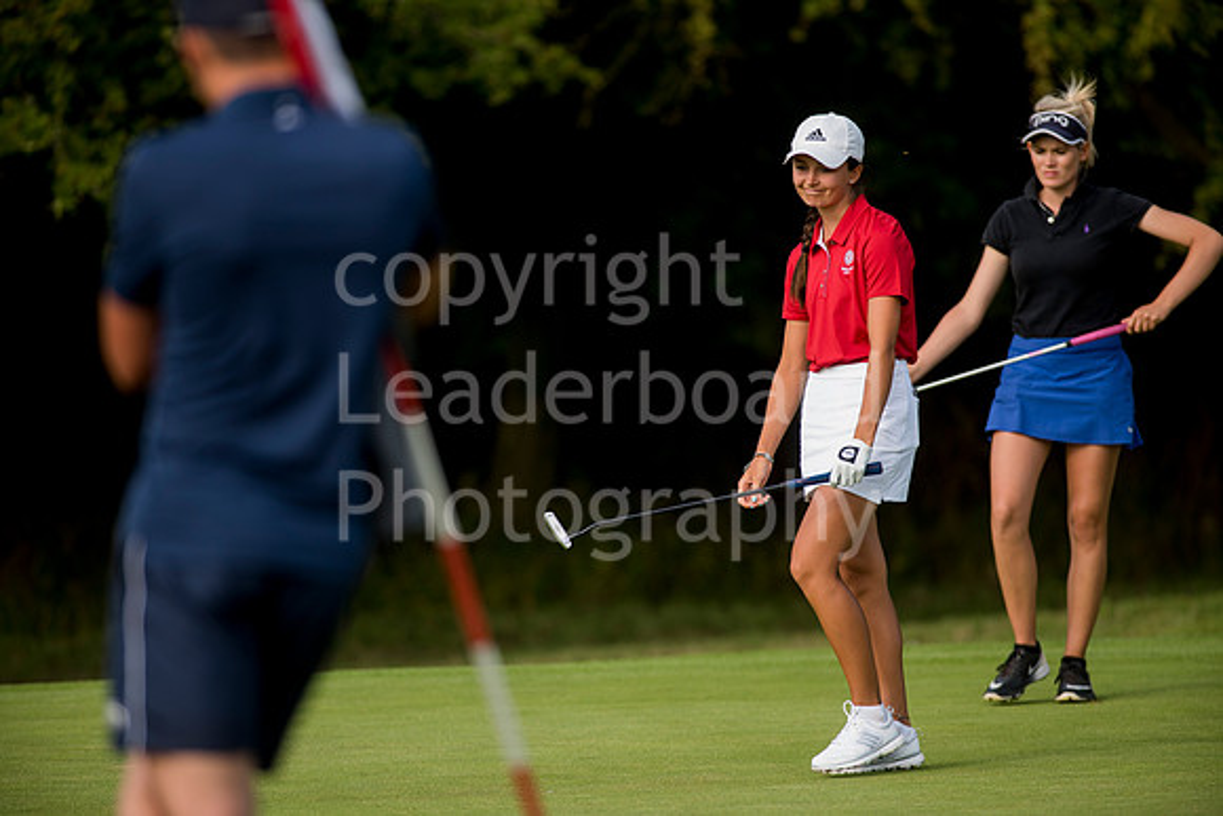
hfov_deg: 6.9
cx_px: 612
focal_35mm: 300
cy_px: 408
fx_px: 10194
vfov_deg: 4.6
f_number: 4
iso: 400
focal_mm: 300
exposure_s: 1/2000
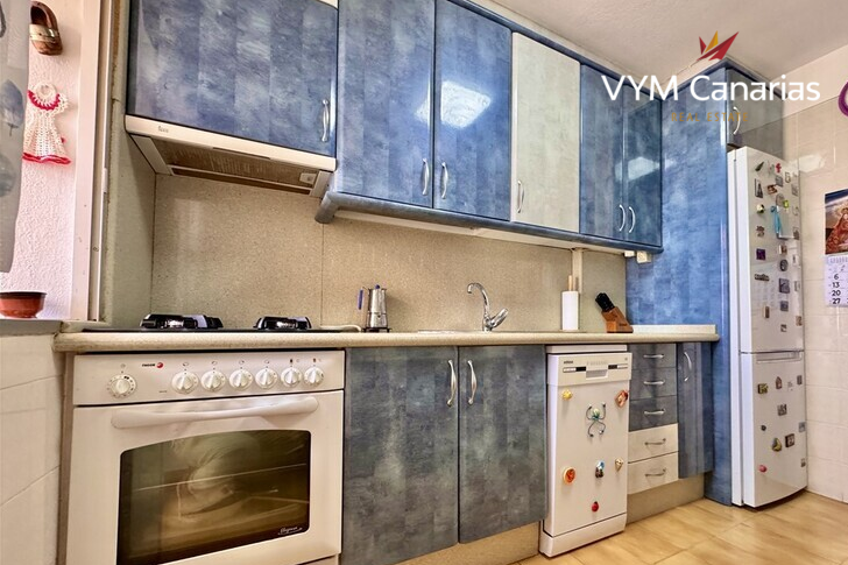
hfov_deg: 100.4
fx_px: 353
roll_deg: +0.5
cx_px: 436
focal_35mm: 15
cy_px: 318
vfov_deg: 77.0
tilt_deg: +1.8
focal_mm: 2.22
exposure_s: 1/100
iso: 320
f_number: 2.2
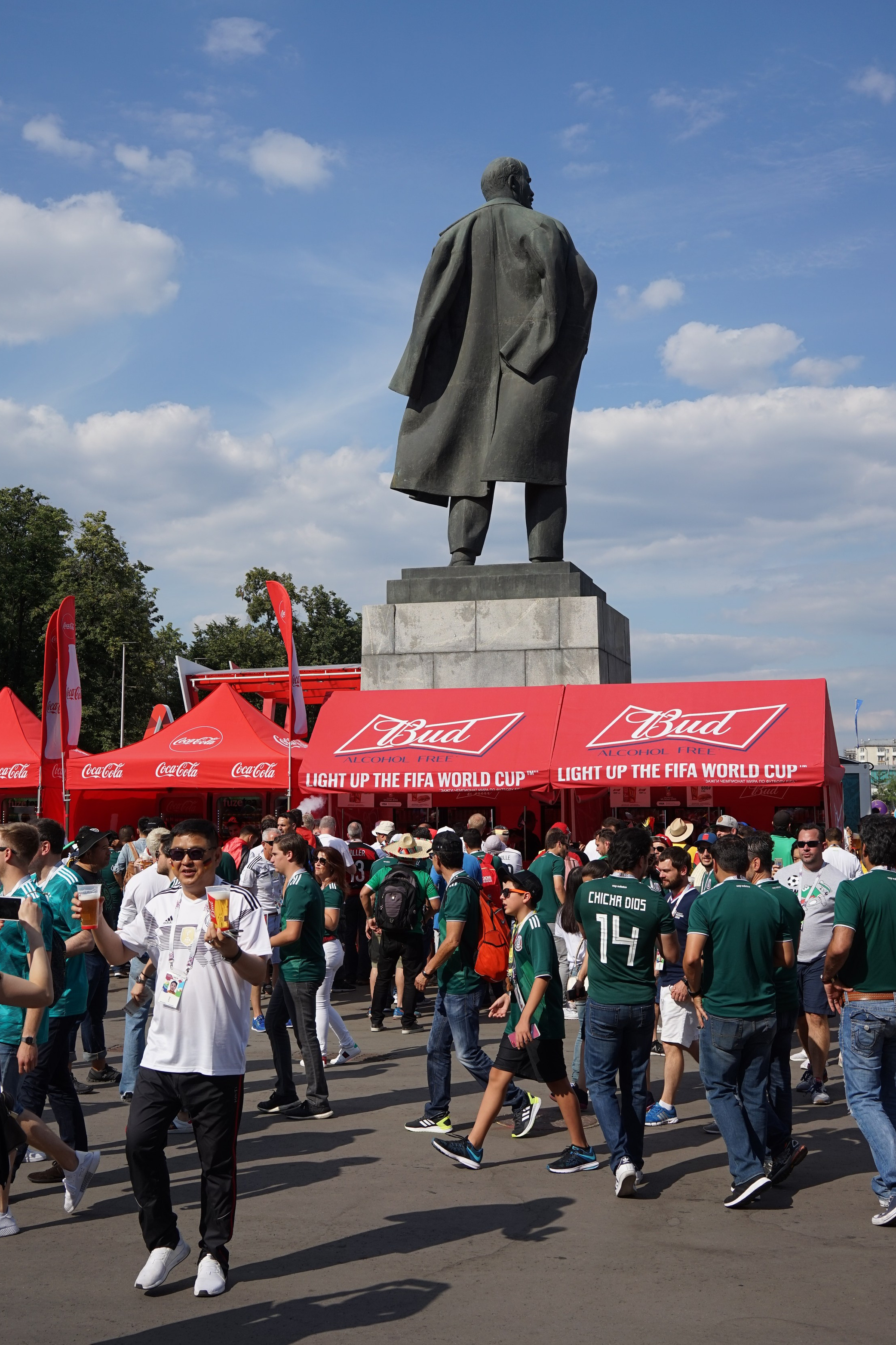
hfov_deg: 31.2
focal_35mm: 43
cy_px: 619
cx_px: 423
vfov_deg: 45.4
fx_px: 1605
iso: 100
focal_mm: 35
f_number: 6.3
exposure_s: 1/640
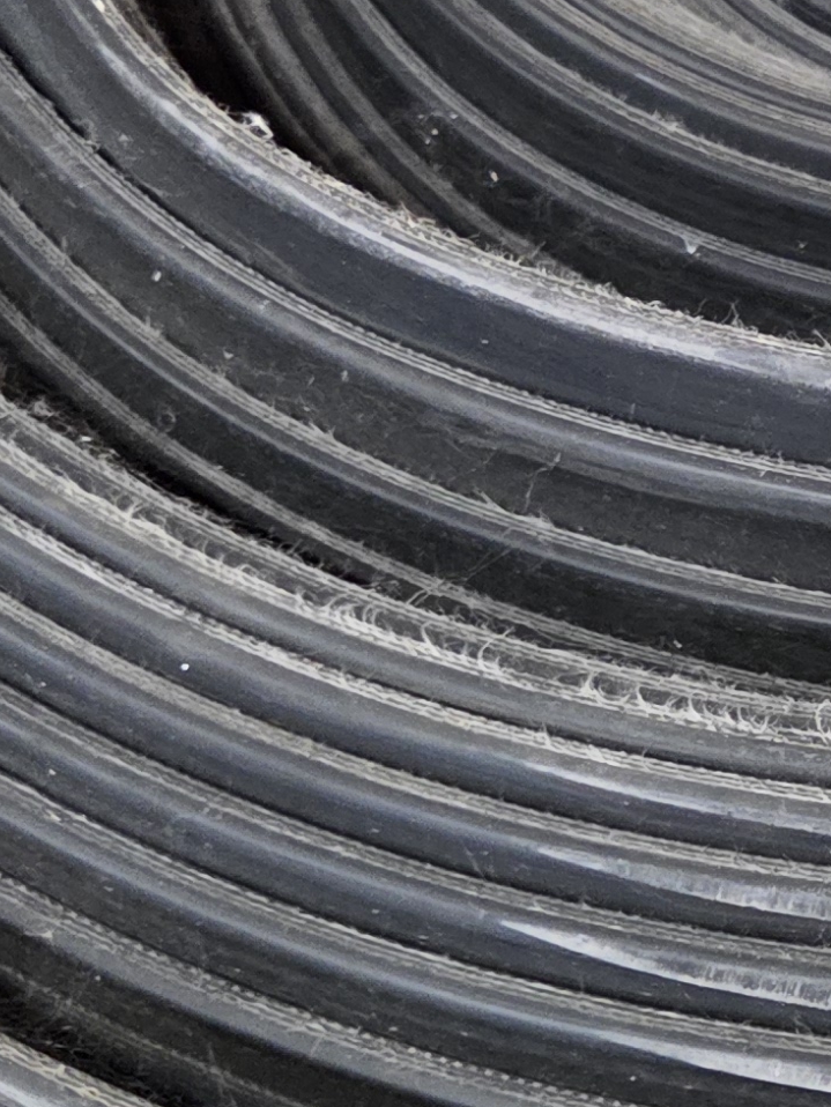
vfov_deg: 20.4
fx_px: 3071
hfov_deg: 14.5
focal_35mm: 96
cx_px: 1184
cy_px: 411
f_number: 1.8
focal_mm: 5.4
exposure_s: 1/120
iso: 2000
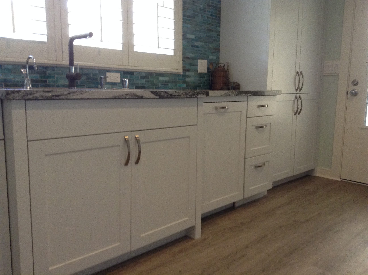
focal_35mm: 33
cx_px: 184
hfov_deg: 55.4
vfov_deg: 42.8
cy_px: 138
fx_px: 350
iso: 125
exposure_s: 1/24
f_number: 2.4
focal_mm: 3.3
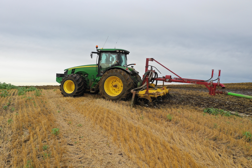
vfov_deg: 46.4
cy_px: 84
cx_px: 126
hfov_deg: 65.5
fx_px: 196
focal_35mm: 28
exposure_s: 1/120
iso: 100
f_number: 4
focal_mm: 10.26
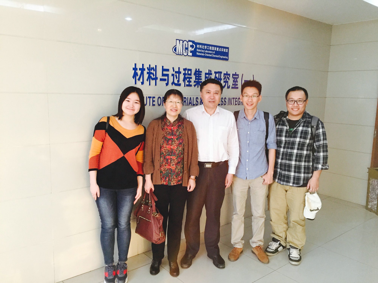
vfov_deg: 48.2
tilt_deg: -6.7
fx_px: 317
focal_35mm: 29
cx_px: 189
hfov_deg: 61.7
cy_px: 142
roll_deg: -2.3
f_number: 2.2
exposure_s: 1/33
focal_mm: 4.15
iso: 200
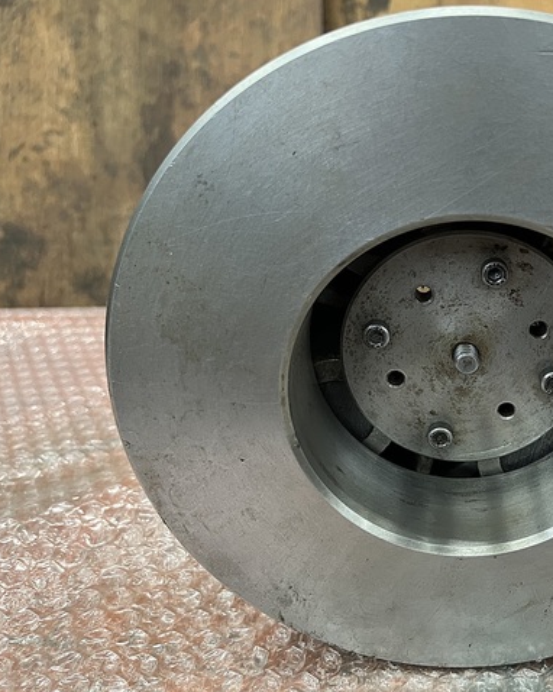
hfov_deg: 41.2
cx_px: 453
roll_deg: +0.8
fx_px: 696
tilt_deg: -23.3
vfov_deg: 52.9
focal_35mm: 34
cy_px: 346
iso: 200
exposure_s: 1/60
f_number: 1.6
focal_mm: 5.1
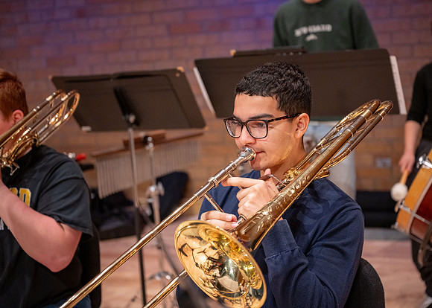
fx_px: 674
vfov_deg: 25.8
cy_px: 146
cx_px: 243
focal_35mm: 55
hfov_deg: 35.5
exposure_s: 1/400
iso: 640
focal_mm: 50
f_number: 2.8
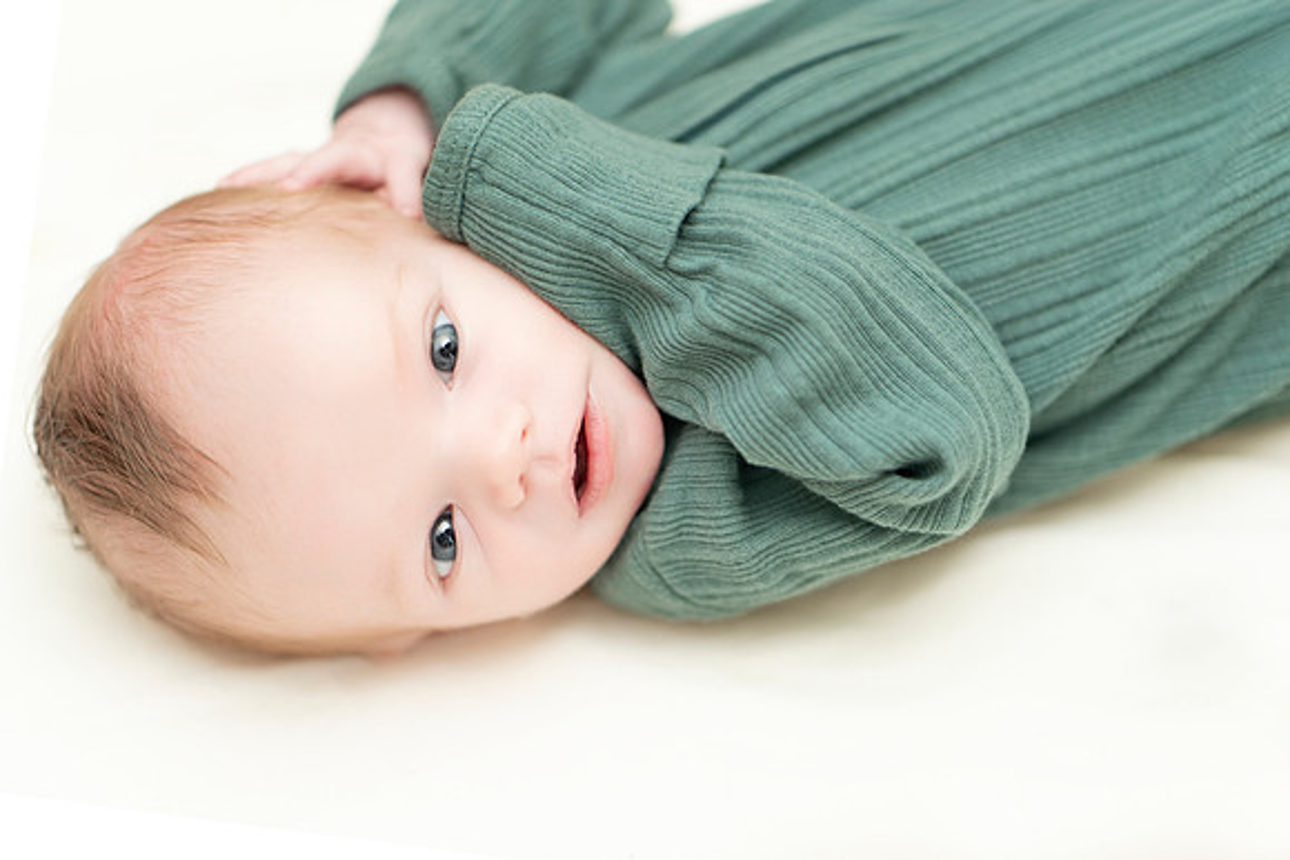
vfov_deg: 16.1
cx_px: 645
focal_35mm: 85
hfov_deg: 23.9
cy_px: 430
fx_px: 3046
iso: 800
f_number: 2
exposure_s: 1/100
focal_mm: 85
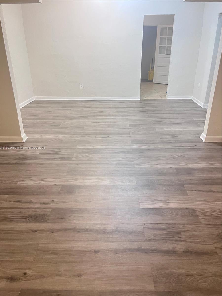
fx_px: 222
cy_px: 148
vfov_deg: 67.3
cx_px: 111
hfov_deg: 53.1
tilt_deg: -24.5
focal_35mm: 26
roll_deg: -0.2
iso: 500
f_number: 1.6
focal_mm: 5.1
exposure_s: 1/60
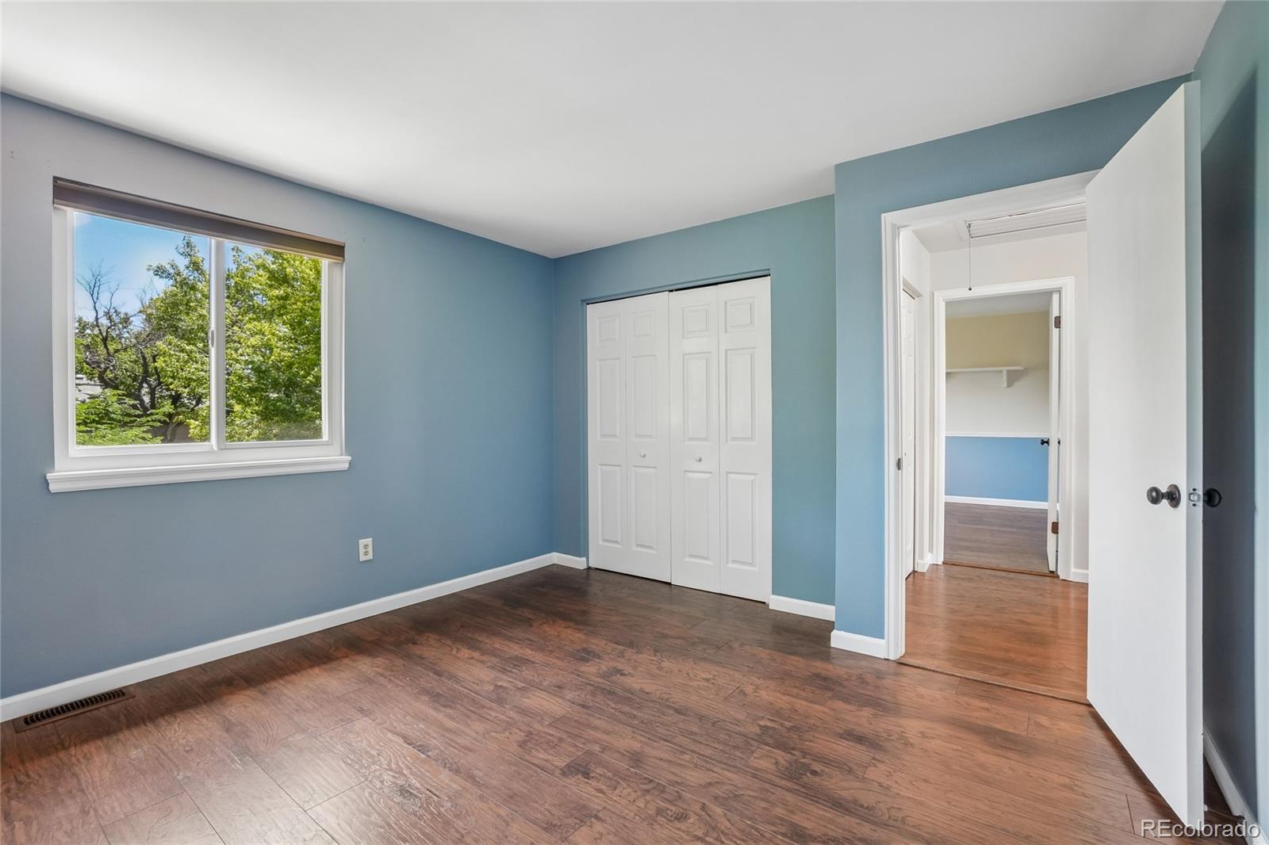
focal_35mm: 15
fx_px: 529
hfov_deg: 100.4
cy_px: 422
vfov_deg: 77.3
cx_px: 634
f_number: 8
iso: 400
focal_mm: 10
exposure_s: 1/5
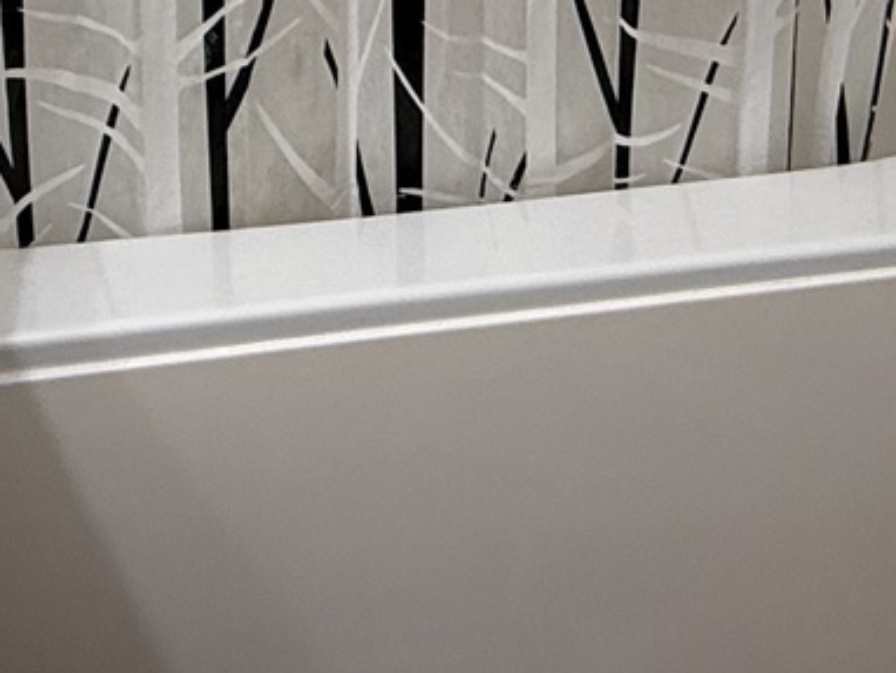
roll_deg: -0.3
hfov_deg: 25.8
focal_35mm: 75
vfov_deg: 15.7
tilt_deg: -9.4
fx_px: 1943
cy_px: -664
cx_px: 591
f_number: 2.2
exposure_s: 1/120
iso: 80
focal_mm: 2.22
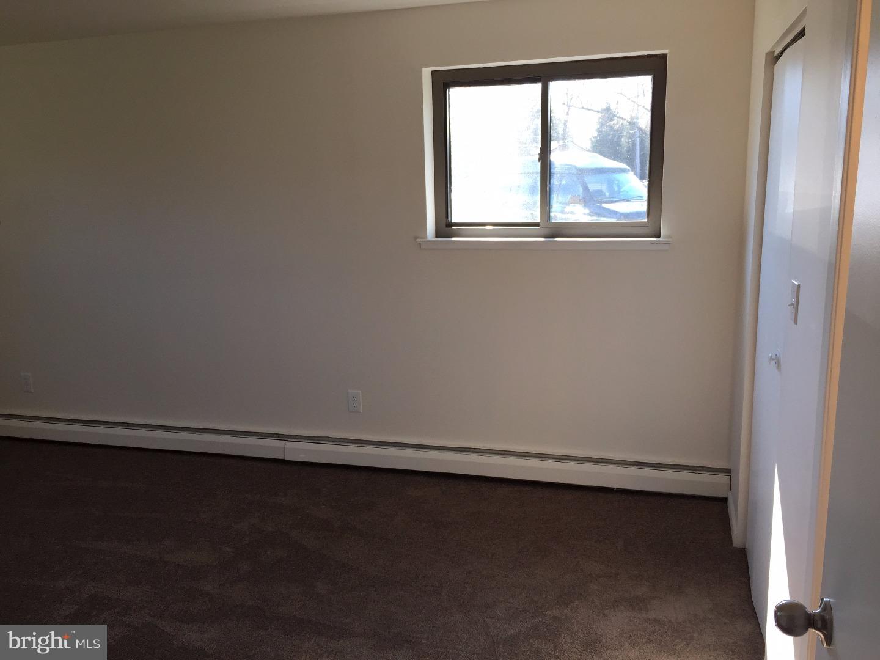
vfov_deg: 48.2
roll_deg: +1.1
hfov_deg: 61.7
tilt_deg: -10.9
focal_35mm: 29
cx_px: 440
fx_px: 737
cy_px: 330
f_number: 2.2
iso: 50
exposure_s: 1/120
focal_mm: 4.15
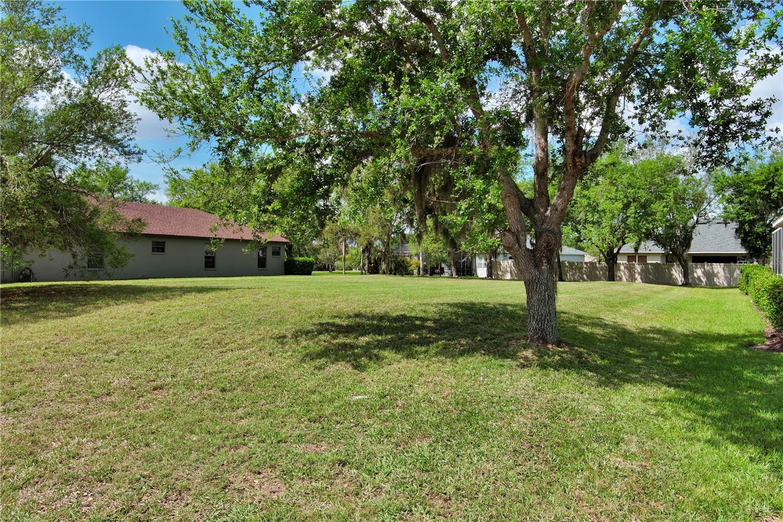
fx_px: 631
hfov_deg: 63.7
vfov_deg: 44.9
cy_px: 261
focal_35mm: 29
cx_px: 392
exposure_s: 1/400
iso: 100
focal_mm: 10.57
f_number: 9
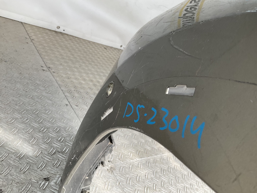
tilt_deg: -22.5
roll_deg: -29.2
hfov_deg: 61.7
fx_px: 215
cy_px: 96
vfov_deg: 48.2
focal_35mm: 29
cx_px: 128
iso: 16
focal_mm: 3
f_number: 1.8
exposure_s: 1/232
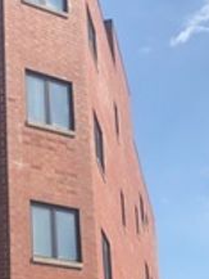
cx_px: 8
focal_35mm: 86
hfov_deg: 16.9
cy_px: 304
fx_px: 692
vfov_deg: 21.6
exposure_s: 1/1517
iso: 20
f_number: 1.8
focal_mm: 3.99
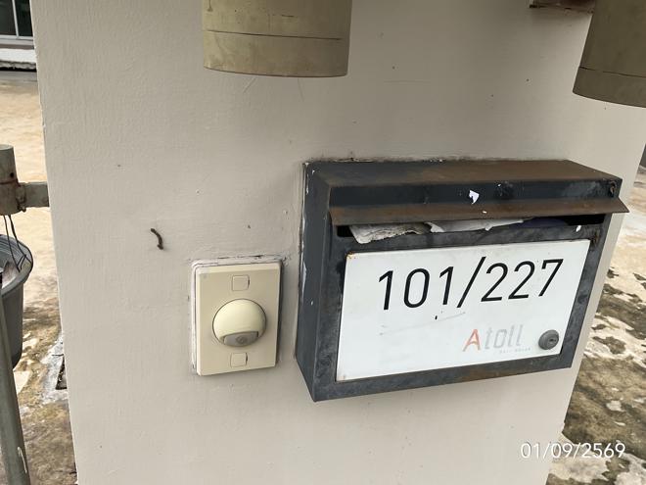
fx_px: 541
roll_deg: -4.4
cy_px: 242
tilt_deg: -22.2
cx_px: 323
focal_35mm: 29
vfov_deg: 48.2
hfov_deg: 61.7
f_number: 1.8
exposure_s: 1/627
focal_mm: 3
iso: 16
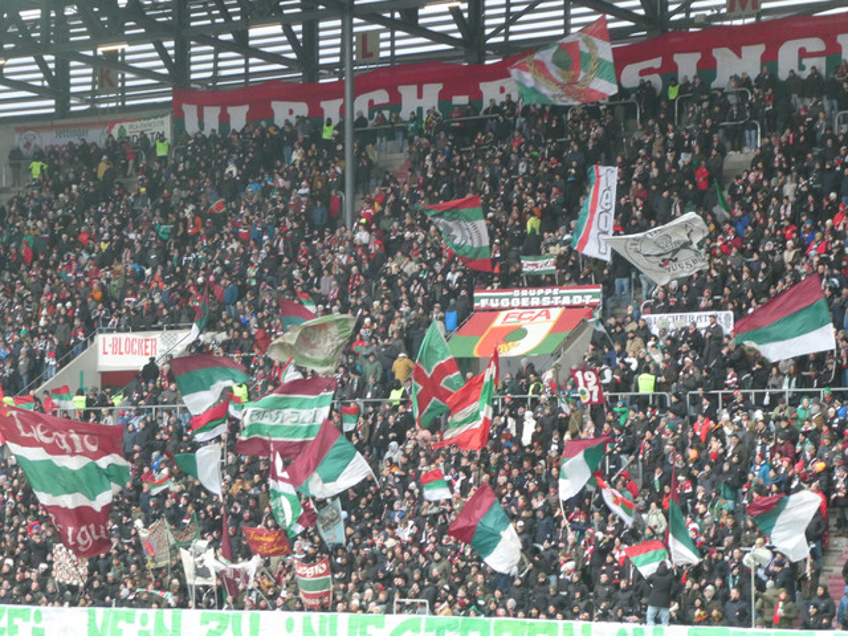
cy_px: 318
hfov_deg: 18.5
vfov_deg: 14.0
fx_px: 2597
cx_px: 424
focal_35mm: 106
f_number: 5.1
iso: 500
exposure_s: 1/80
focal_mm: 19
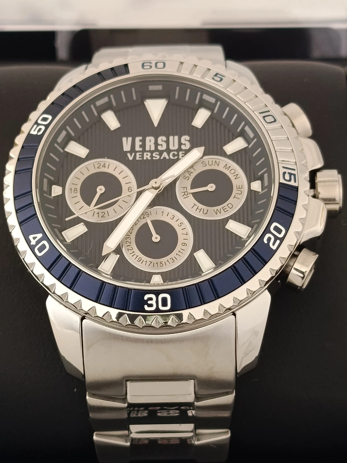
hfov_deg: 16.2
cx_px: 159
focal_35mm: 91
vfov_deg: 21.5
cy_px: 274
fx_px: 1216
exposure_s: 1/50
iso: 791
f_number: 1.7
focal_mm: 5.24
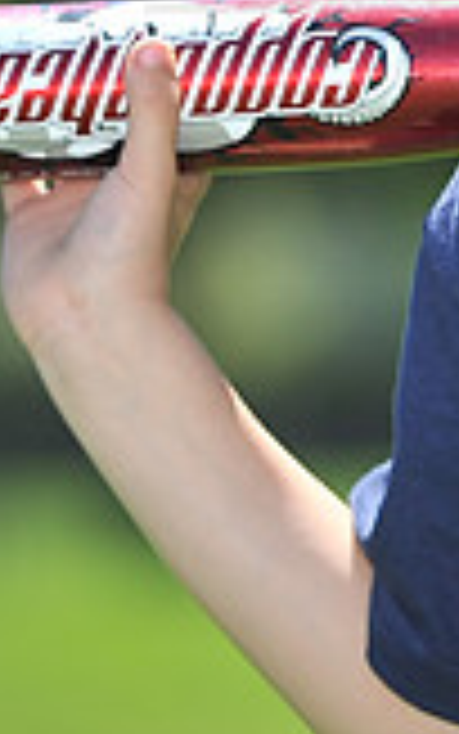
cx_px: 900
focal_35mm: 726
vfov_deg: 2.9
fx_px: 14518
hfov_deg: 1.8
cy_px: -122
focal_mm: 200
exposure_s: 1/1000
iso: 200
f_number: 4.5
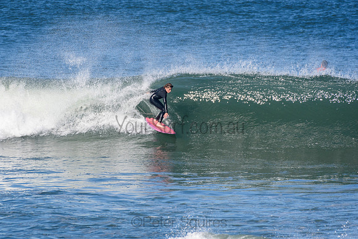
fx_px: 7460
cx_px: 179
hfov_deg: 2.7
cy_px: 120
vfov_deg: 1.8
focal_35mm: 750
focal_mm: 500
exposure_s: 1/2000
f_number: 5.6
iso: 400
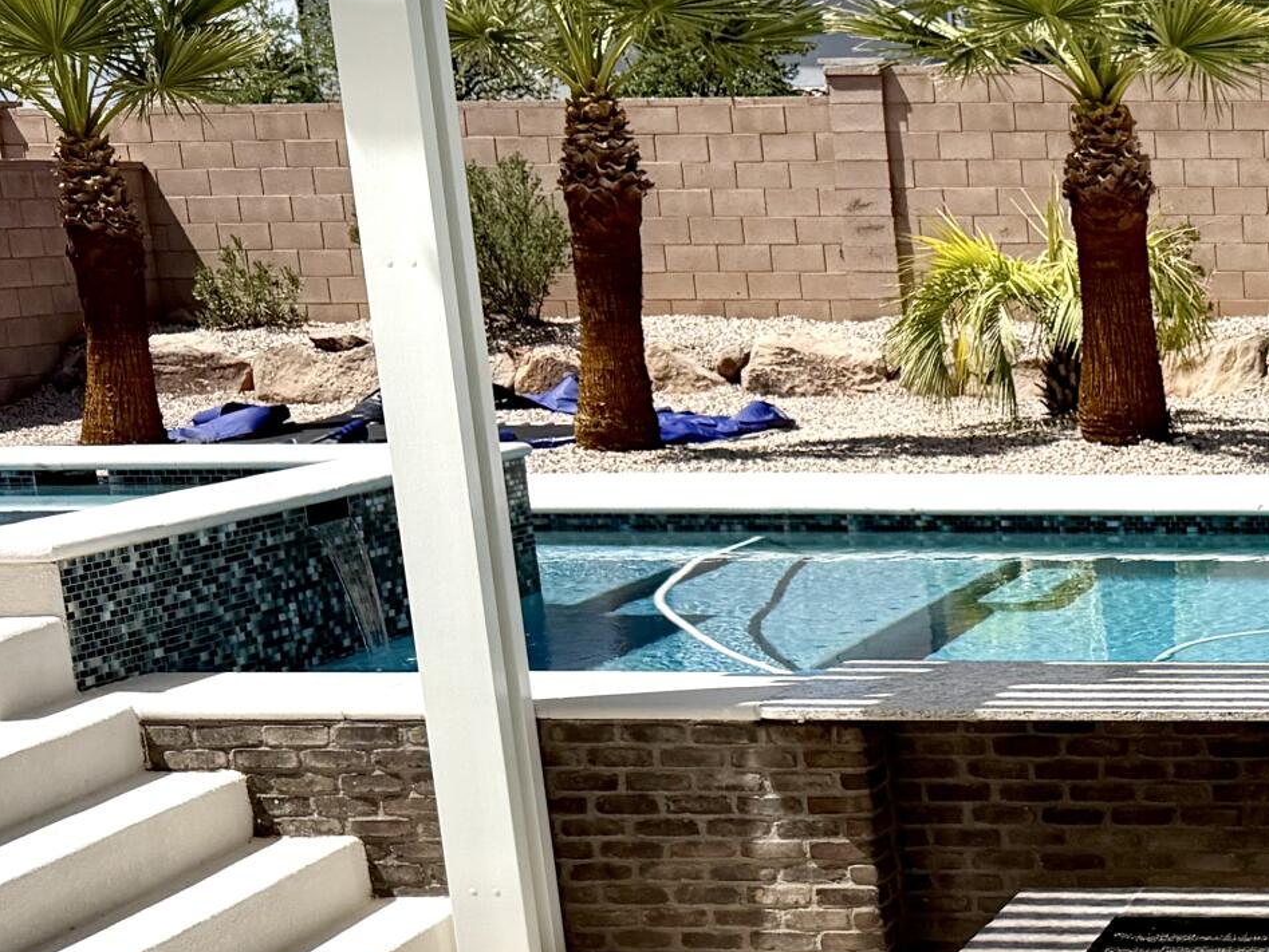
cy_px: 992
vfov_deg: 18.8
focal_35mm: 76
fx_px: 2787
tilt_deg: -16.4
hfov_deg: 22.9
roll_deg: +1.3
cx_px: 1644
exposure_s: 1/9091
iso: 80
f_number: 1.78
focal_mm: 6.76
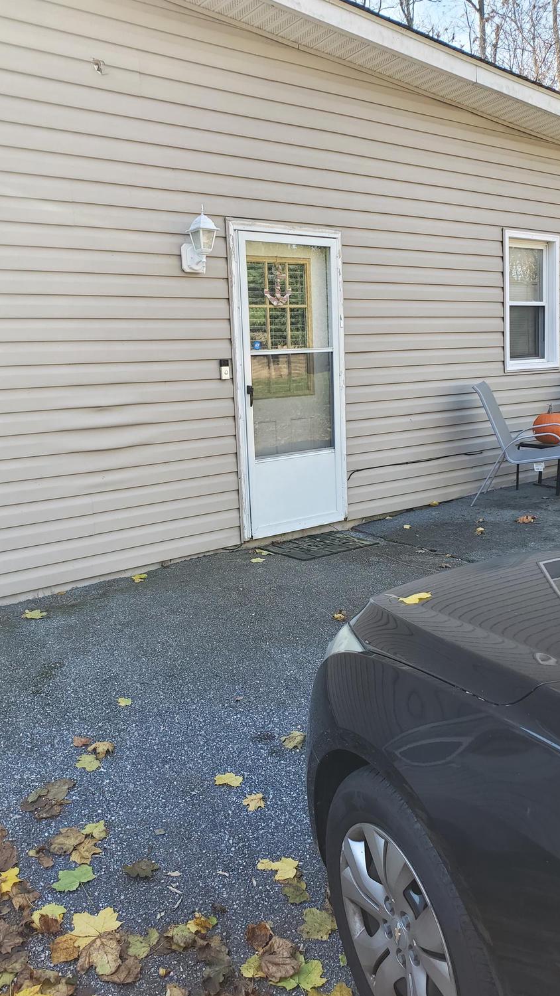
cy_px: 499
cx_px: 201
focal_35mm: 29
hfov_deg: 39.8
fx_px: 765
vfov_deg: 66.1
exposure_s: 1/159
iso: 50
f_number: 2.4
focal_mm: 4.3
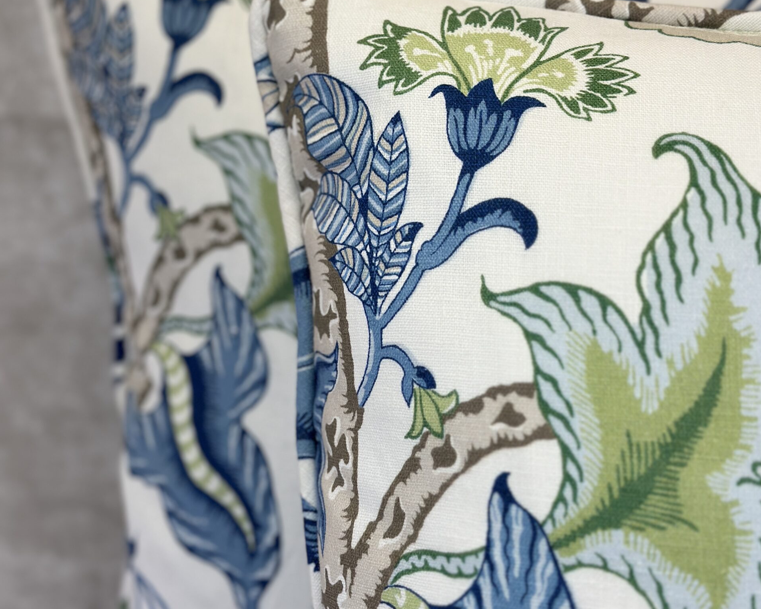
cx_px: 382
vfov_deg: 24.2
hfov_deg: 30.0
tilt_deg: -18.3
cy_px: 308
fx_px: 1419
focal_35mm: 63
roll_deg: +2.0
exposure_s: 1/279
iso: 80
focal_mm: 6.86
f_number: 1.78
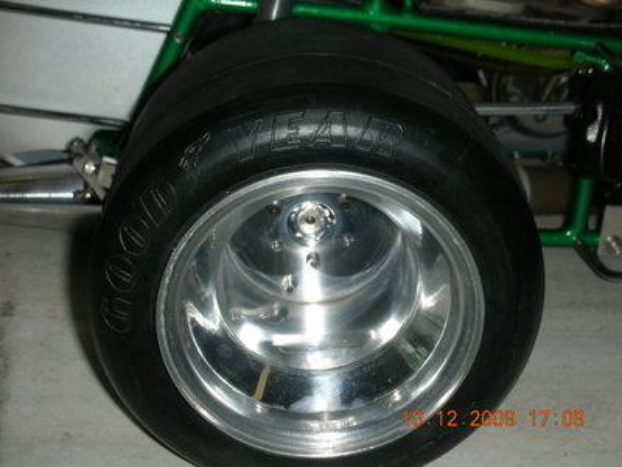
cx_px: 311
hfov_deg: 31.7
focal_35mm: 61
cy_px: 234
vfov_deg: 24.0
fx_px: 1096
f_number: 4
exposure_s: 1/120
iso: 50
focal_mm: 10.1
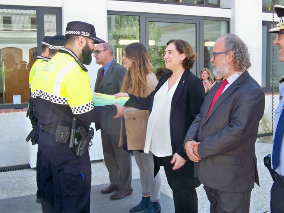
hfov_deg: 44.8
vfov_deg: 34.4
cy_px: 106
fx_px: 345
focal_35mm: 42
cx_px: 142
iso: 64
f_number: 3.7
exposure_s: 1/100
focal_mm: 7.5
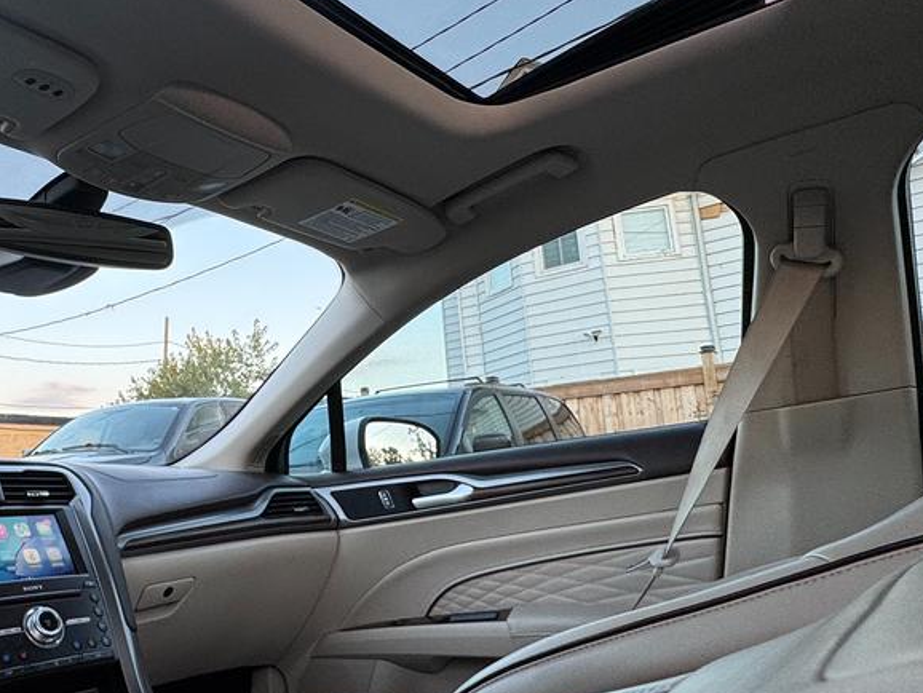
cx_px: 254
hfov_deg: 56.0
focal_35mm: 31
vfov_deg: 45.4
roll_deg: +0.2
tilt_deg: +13.0
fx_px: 827
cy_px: 321
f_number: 2.2
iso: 80
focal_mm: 2.22
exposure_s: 1/99
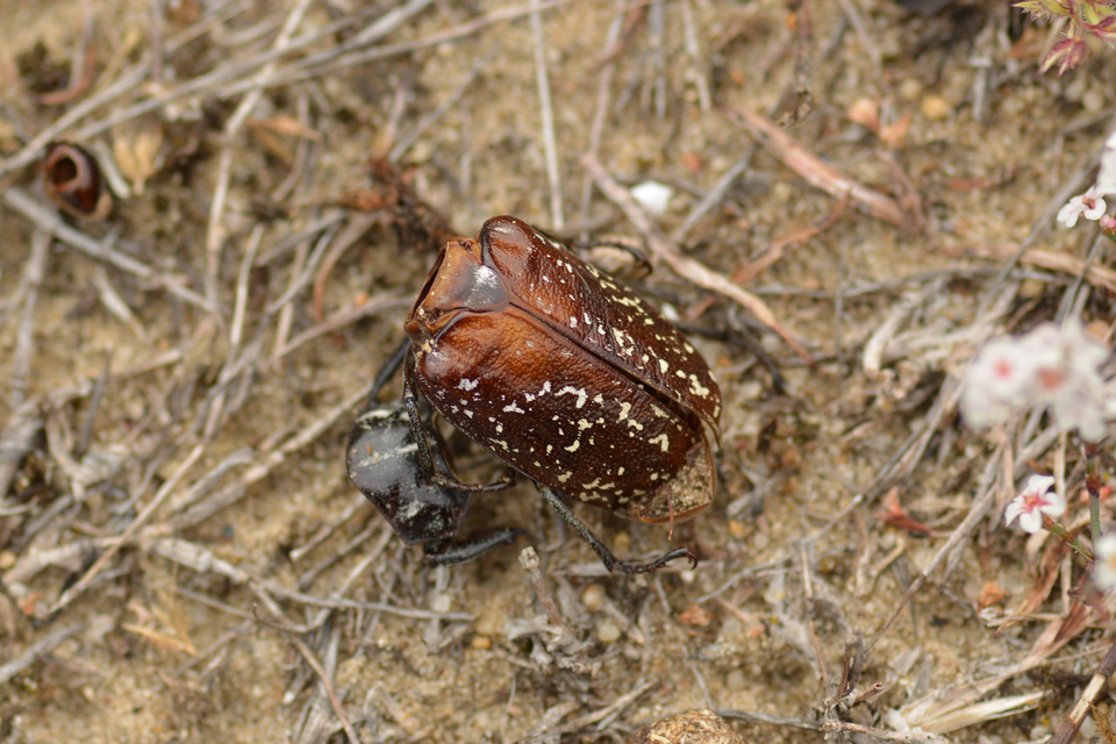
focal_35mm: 150
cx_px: 558
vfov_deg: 9.1
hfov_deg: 13.7
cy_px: 372
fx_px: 4650
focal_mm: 100
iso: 100
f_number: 7.1
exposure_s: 1/200
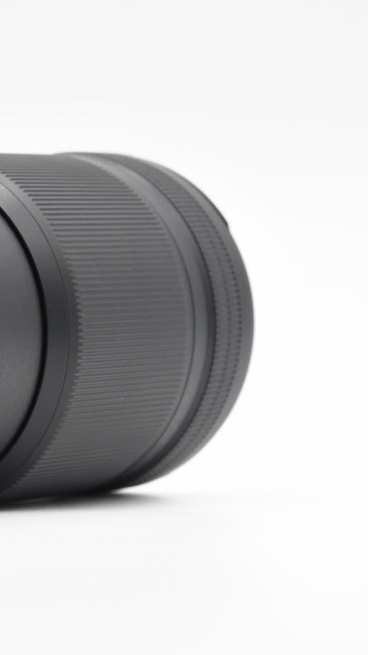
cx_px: -60
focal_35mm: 189
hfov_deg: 6.4
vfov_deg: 11.4
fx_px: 3280
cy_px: 328
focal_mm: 80
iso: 1000
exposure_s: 1/100
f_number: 9
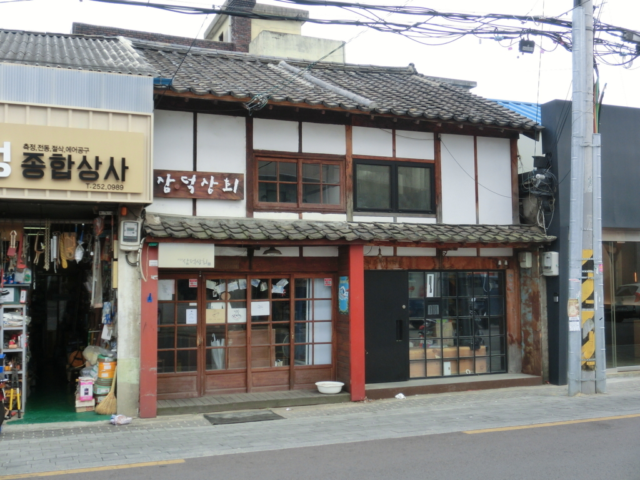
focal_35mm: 35
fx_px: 647
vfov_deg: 40.7
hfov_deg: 52.6
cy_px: 240
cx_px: 320
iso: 100
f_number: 3.2
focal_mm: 6.1
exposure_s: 1/400
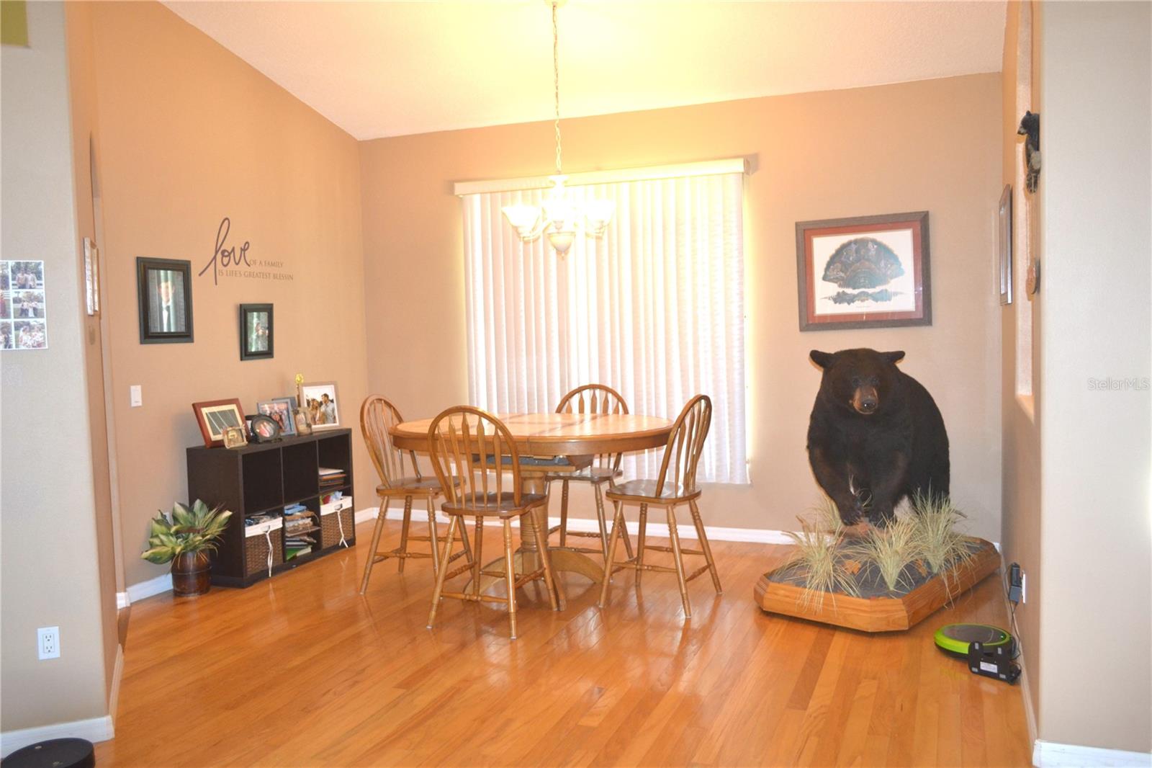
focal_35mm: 30
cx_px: 576
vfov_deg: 43.6
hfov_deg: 61.9
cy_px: 384
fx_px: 960
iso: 800
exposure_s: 1/60
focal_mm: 20
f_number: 3.8
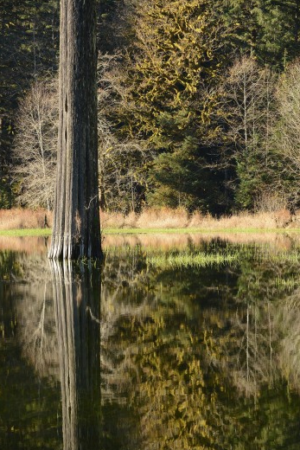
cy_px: 229
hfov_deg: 10.2
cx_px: 151
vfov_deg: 15.2
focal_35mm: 135
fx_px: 1686
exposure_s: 1/125
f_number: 9
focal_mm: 130
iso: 320
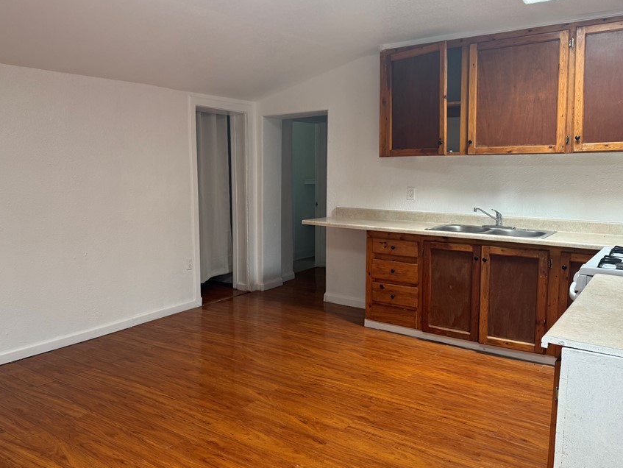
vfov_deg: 48.2
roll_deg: -0.1
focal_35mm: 29
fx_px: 522
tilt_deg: -4.5
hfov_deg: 61.2
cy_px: 210
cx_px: 253
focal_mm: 6.76
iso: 125
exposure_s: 1/121
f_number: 1.78
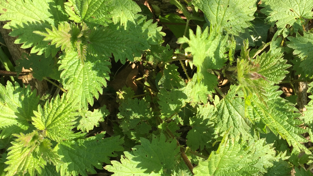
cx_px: 159
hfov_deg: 38.5
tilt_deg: -73.8
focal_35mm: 54
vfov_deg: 22.1
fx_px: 448
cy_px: 53
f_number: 2.2
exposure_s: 1/599
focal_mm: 4.15
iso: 32
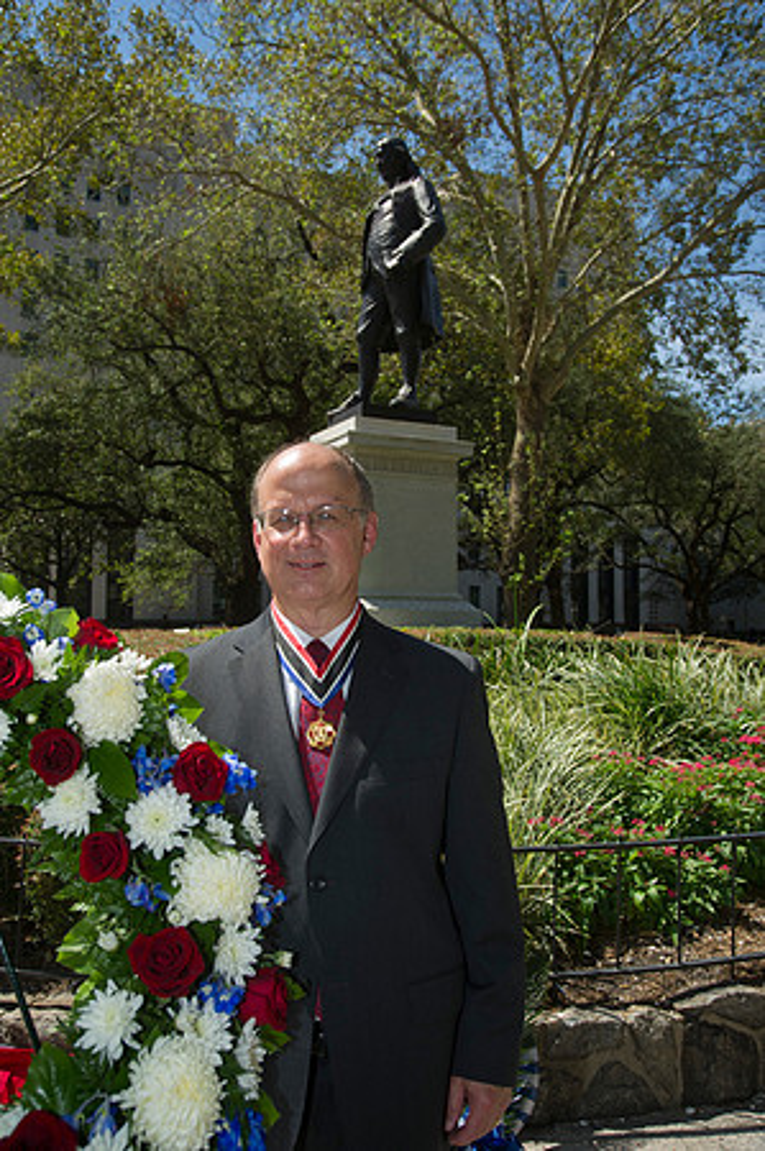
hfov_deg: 41.0
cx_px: 382
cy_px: 576
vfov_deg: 58.8
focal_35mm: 32
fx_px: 1022
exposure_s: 1/250
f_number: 8
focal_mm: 32
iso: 200
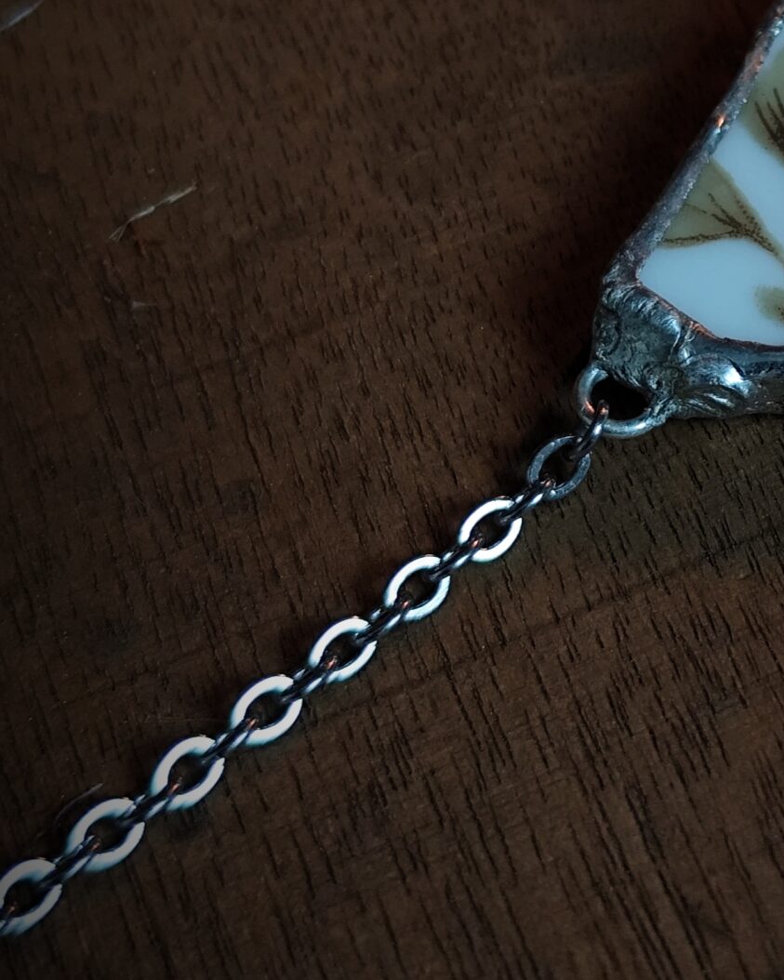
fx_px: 3162
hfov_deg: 13.9
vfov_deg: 17.4
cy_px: 105
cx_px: 833
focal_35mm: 109
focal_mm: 6.19
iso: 160
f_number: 1.65
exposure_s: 1/50
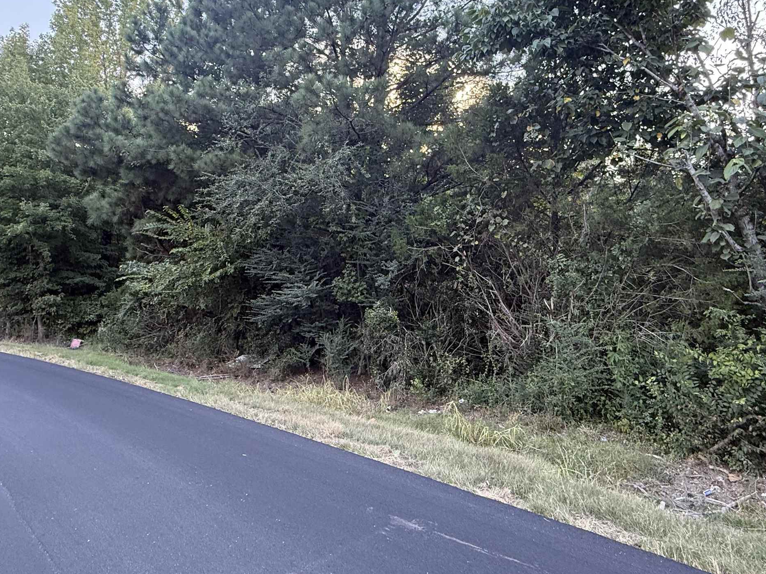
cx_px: 384
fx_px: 509
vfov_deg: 58.5
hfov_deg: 73.9
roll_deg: -0.4
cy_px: 238
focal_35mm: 23
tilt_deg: +9.8
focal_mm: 2.22
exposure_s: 1/99
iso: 160
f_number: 2.2
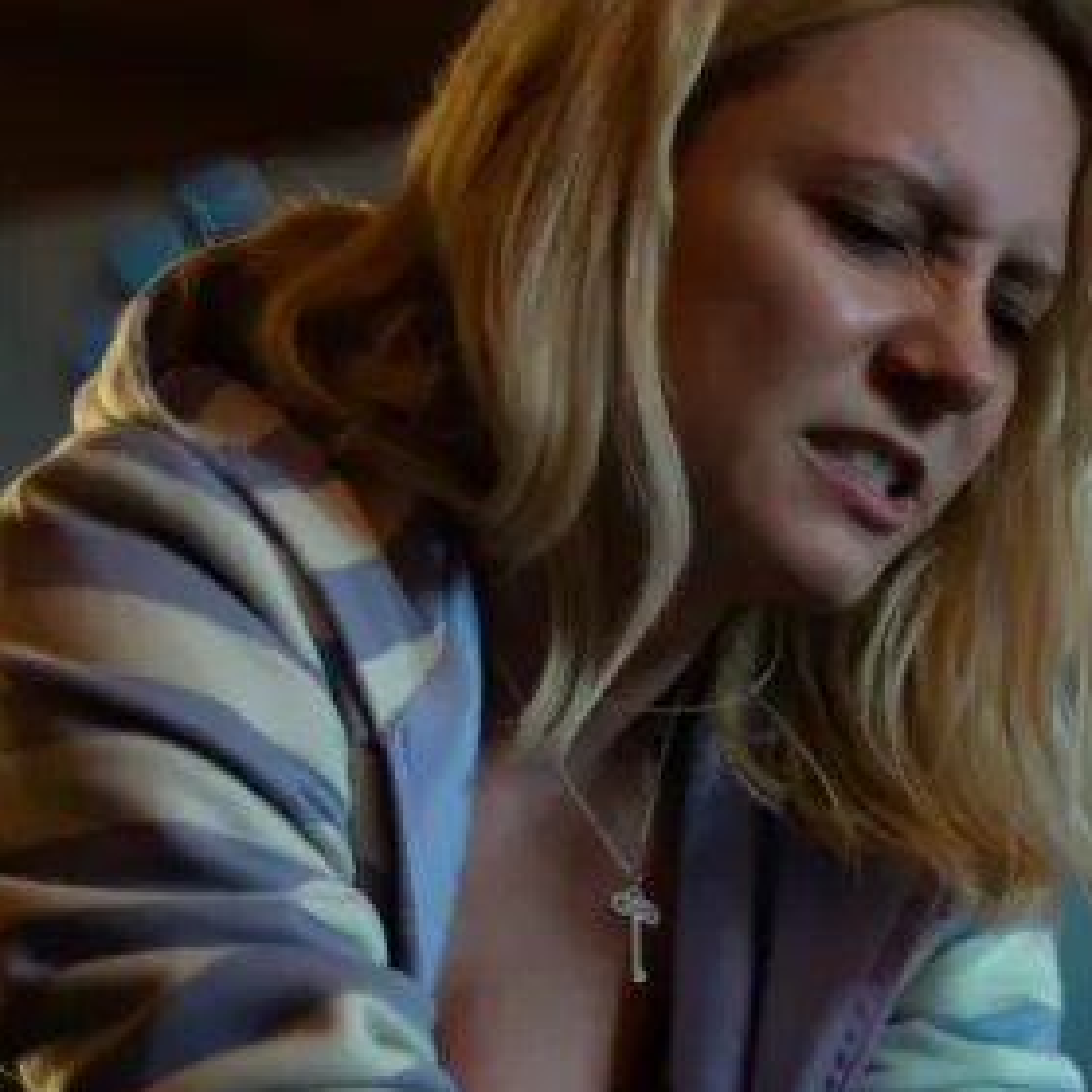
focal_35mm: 183
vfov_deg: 9.5
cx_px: 591
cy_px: 1123
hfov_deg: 9.6
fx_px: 6531
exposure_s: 1/160
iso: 5000
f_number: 1.4
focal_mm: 50
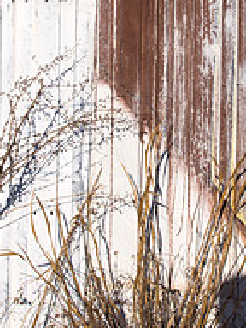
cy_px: 67
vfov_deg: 16.7
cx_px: 182
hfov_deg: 12.6
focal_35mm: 117
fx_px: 1109
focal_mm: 25
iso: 200
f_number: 10
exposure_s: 1/800
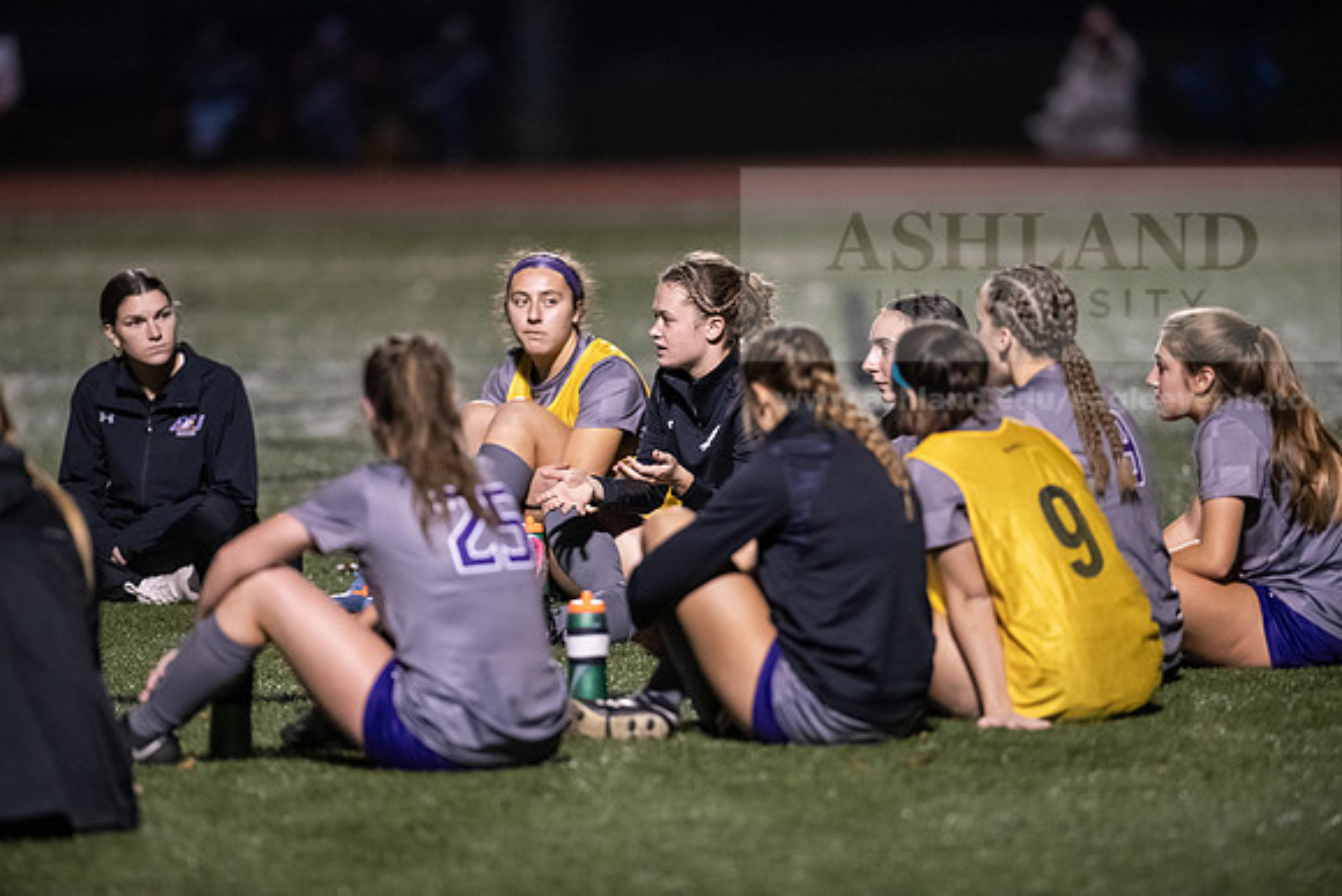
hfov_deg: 6.9
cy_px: 448
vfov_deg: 4.6
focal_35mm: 300
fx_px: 11185
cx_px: 671
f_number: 2.8
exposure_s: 1/1000
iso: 8000
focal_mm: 300
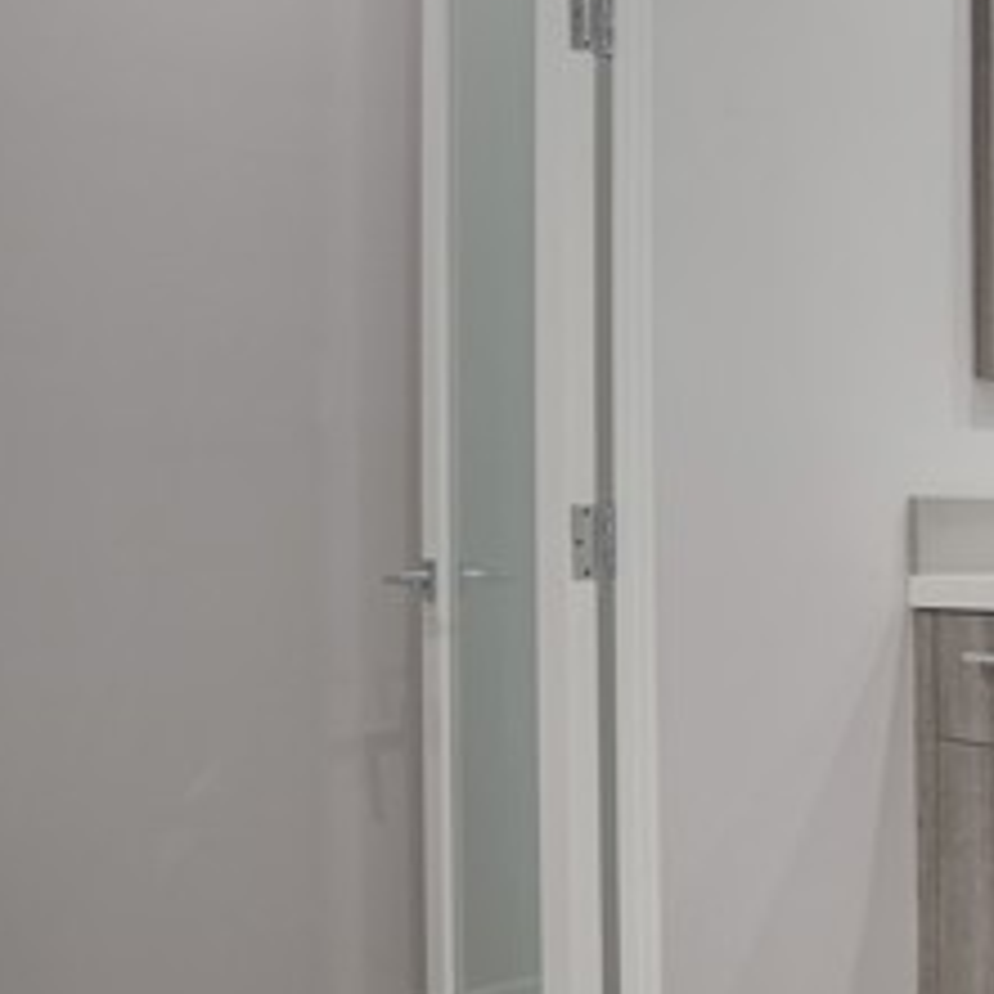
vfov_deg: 44.9
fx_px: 1202
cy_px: 528
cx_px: 1120
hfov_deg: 37.0
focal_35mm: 37
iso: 400
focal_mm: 10
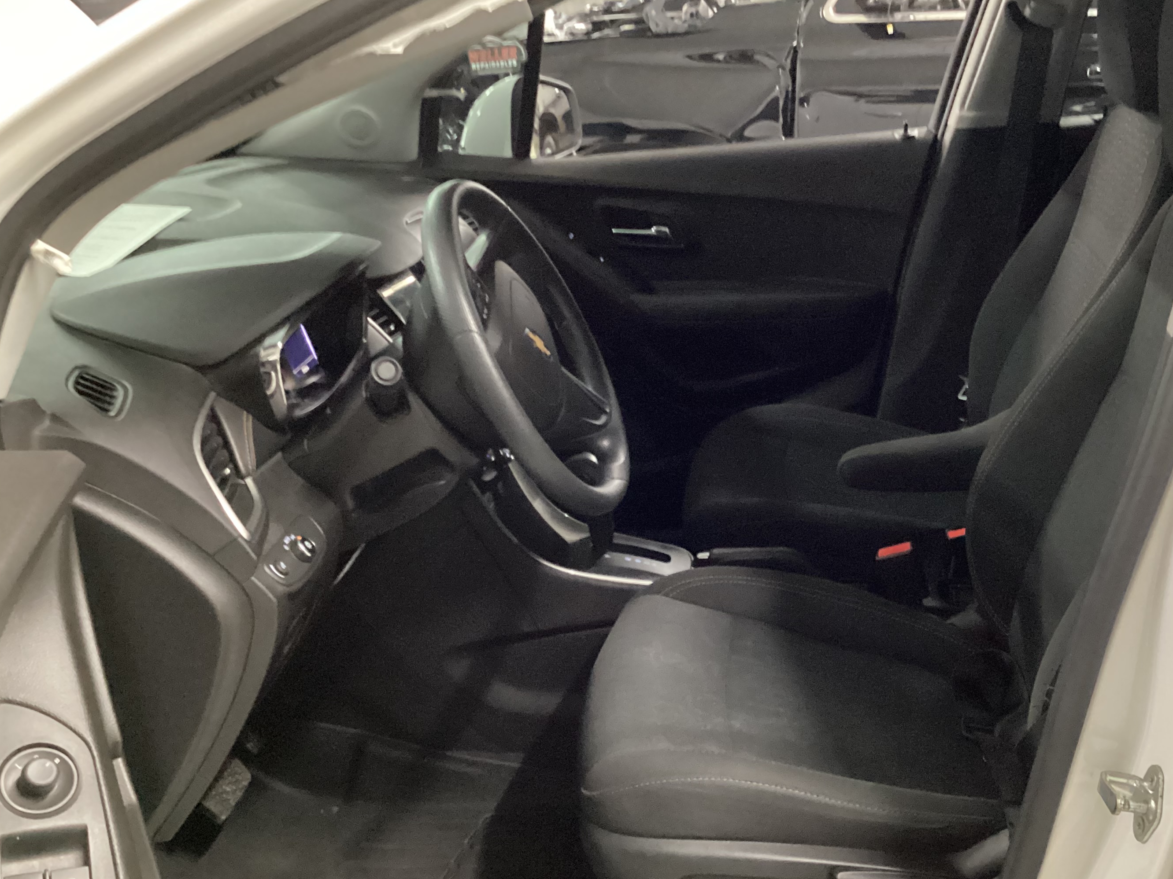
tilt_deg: -23.5
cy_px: 496
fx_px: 1288
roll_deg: +0.7
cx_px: 692
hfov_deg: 48.7
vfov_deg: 37.7
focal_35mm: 38
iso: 800
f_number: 2.4
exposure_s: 1/20
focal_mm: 3.3
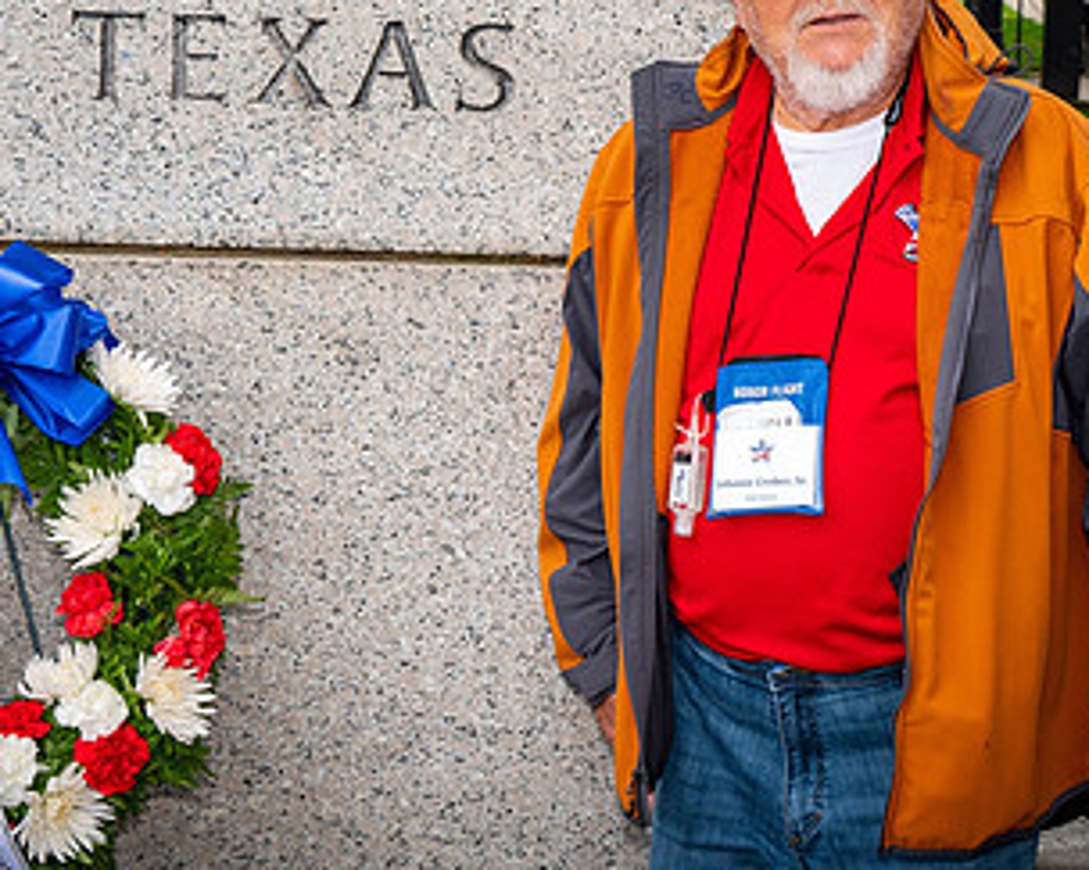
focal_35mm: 77
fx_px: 2481
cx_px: 570
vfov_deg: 19.8
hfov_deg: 24.8
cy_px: 222
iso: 1100
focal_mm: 43
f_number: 8
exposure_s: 1/640
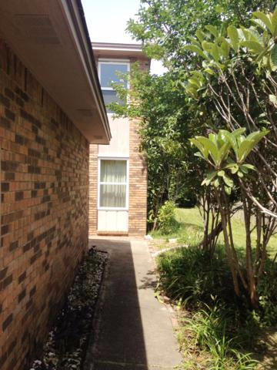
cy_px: 185
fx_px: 373
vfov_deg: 52.6
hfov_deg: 40.7
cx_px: 138
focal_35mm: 35
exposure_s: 1/649
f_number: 2.4
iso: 64
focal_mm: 4.28
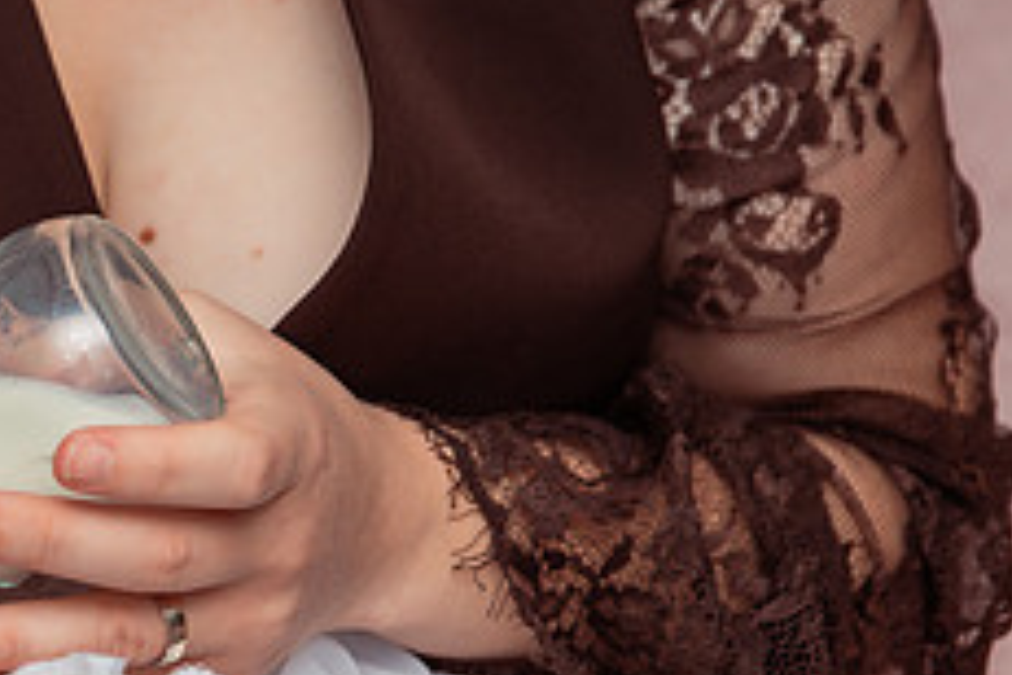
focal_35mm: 163
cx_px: -254
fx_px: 4582
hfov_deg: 12.3
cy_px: 574
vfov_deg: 8.4
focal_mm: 65
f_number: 3.5
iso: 500
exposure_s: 1/250
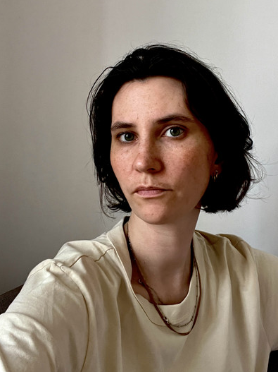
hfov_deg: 35.1
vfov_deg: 45.4
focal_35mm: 41
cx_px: 153
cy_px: 143
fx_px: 439
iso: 320
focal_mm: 2.71
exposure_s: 1/60
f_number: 2.2
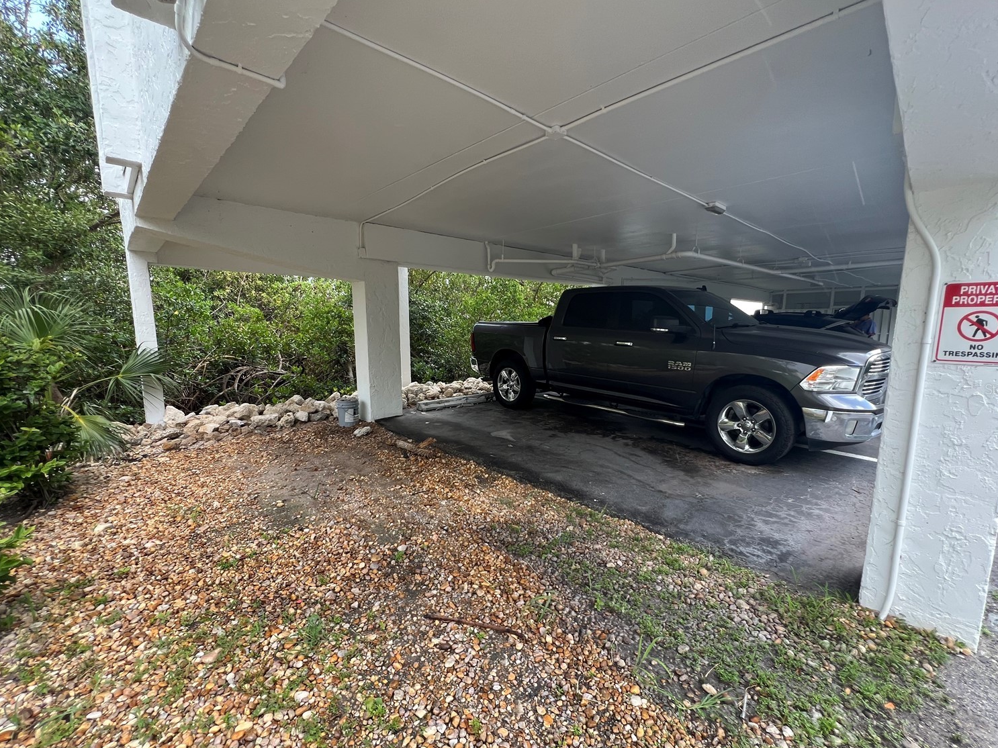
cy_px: 389
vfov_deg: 85.6
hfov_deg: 102.1
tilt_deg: -12.7
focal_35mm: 14
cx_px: 511
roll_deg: -0.5
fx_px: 404
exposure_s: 1/99
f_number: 1.8
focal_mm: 1.57
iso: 50
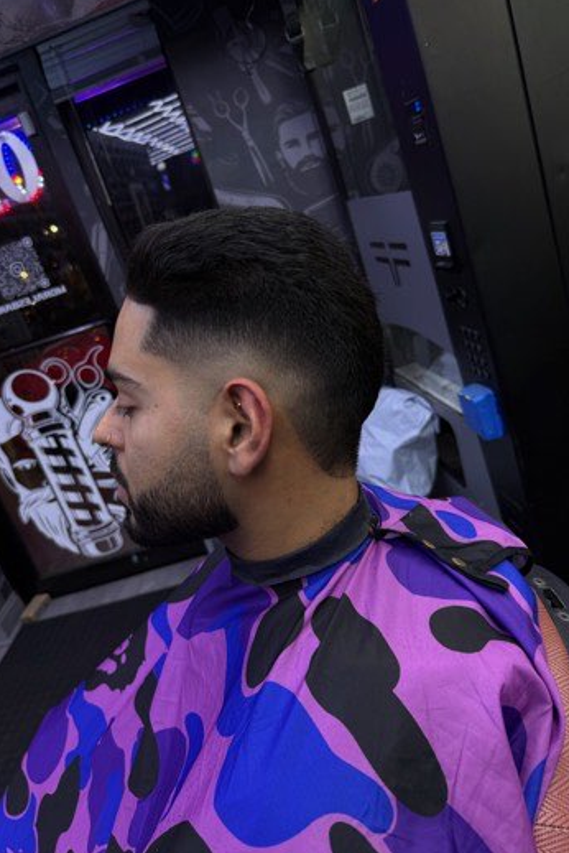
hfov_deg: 49.5
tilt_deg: -17.2
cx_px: 244
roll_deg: +20.3
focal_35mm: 26
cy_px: 413
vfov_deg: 69.3
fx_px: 616
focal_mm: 6.76
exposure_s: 1/120
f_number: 1.78
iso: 125
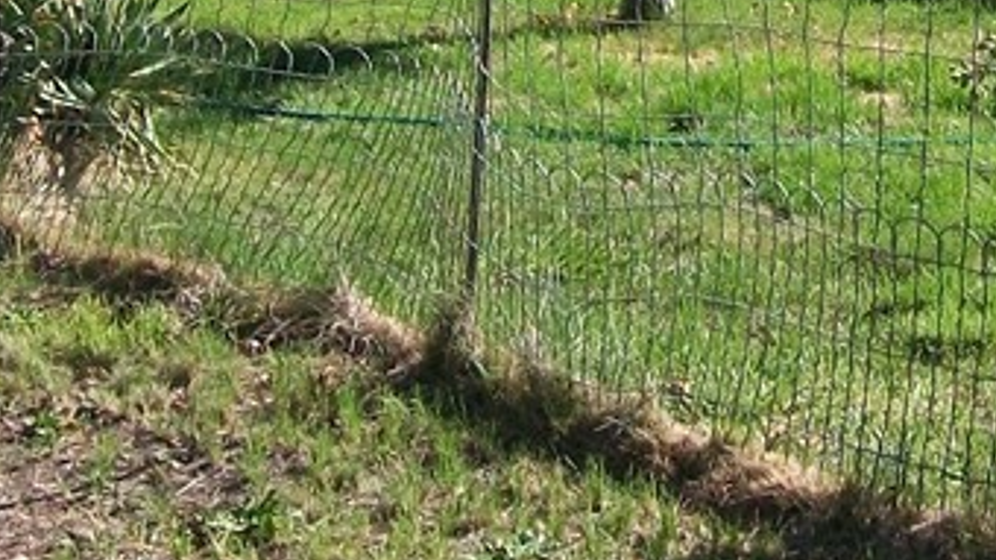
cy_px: -419
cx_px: 726
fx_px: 3115
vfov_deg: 9.8
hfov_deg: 18.1
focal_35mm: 118
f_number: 4.8
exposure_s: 1/320
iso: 80
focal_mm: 6
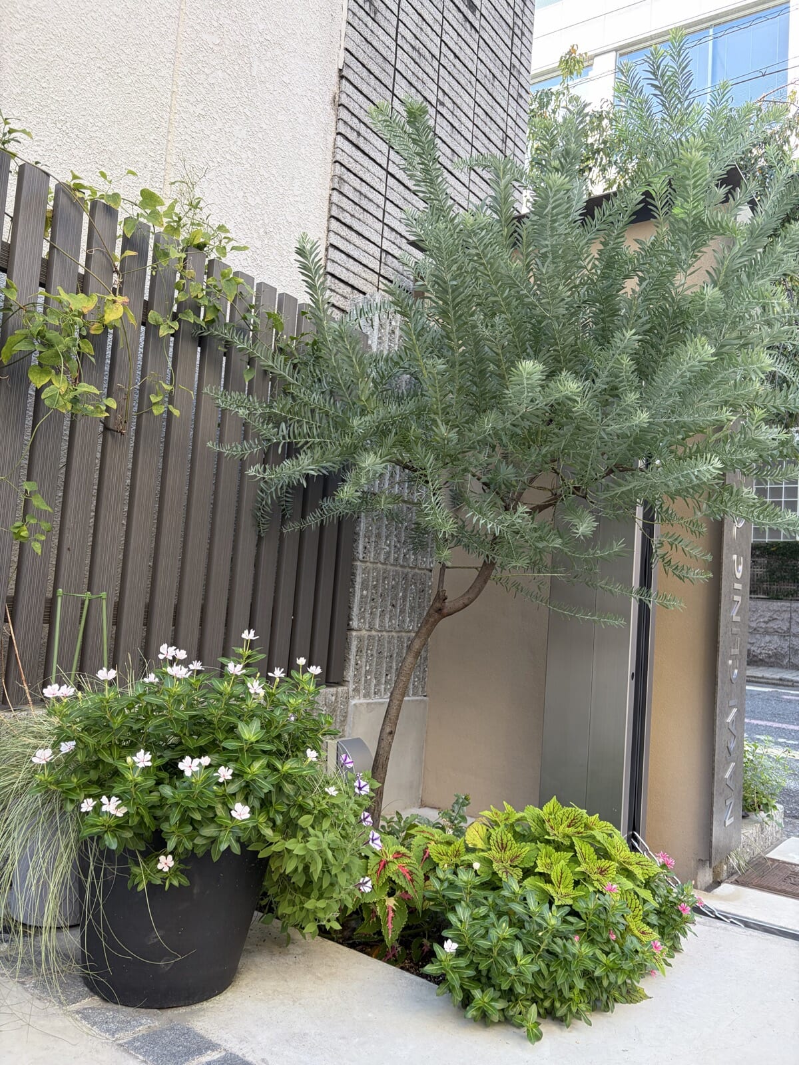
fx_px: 800
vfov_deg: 67.3
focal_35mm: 26
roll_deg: -4.4
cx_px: 400
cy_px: 532
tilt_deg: +5.2
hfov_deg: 53.1
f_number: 1.6
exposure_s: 1/211
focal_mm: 5.96
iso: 50
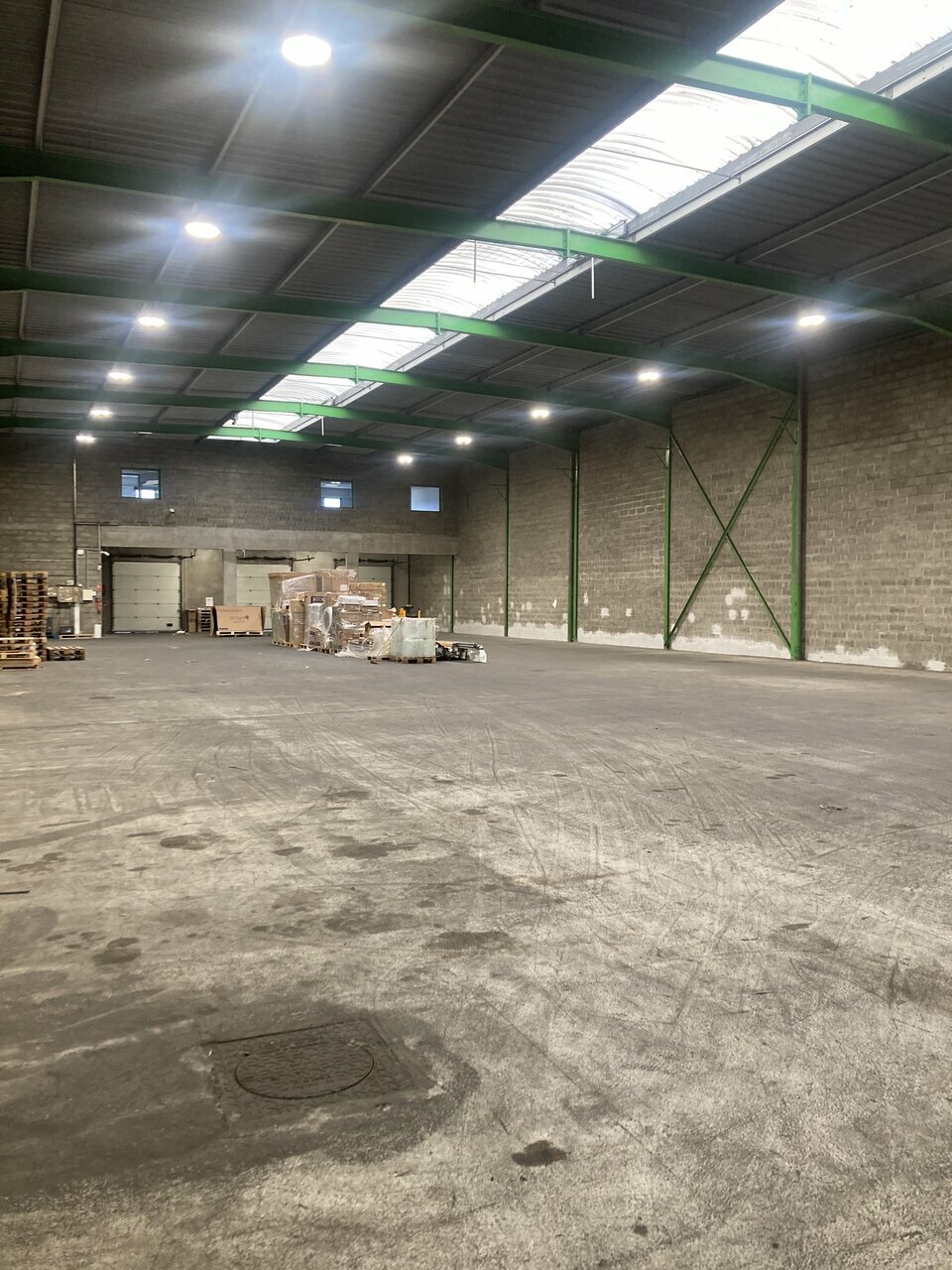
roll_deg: +1.6
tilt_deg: -0.6
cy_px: 635
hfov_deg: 49.7
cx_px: 476
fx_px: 1027
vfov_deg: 63.4
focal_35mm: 28
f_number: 1.8
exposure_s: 1/50
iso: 125
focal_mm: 3.99
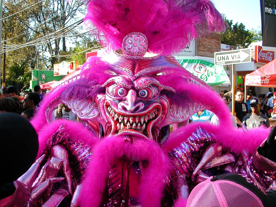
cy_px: 104
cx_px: 138
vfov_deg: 38.7
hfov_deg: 50.1
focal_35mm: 37
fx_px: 295
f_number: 4.5
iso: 100
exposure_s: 1/141
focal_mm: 5.6
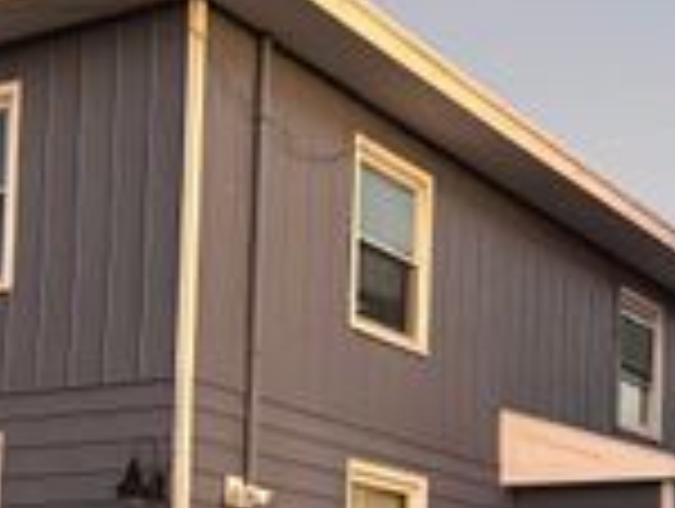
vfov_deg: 18.0
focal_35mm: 80
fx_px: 1562
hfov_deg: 24.3
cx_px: 270
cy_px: 510
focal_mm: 6.76
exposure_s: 1/43
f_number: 1.78
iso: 800
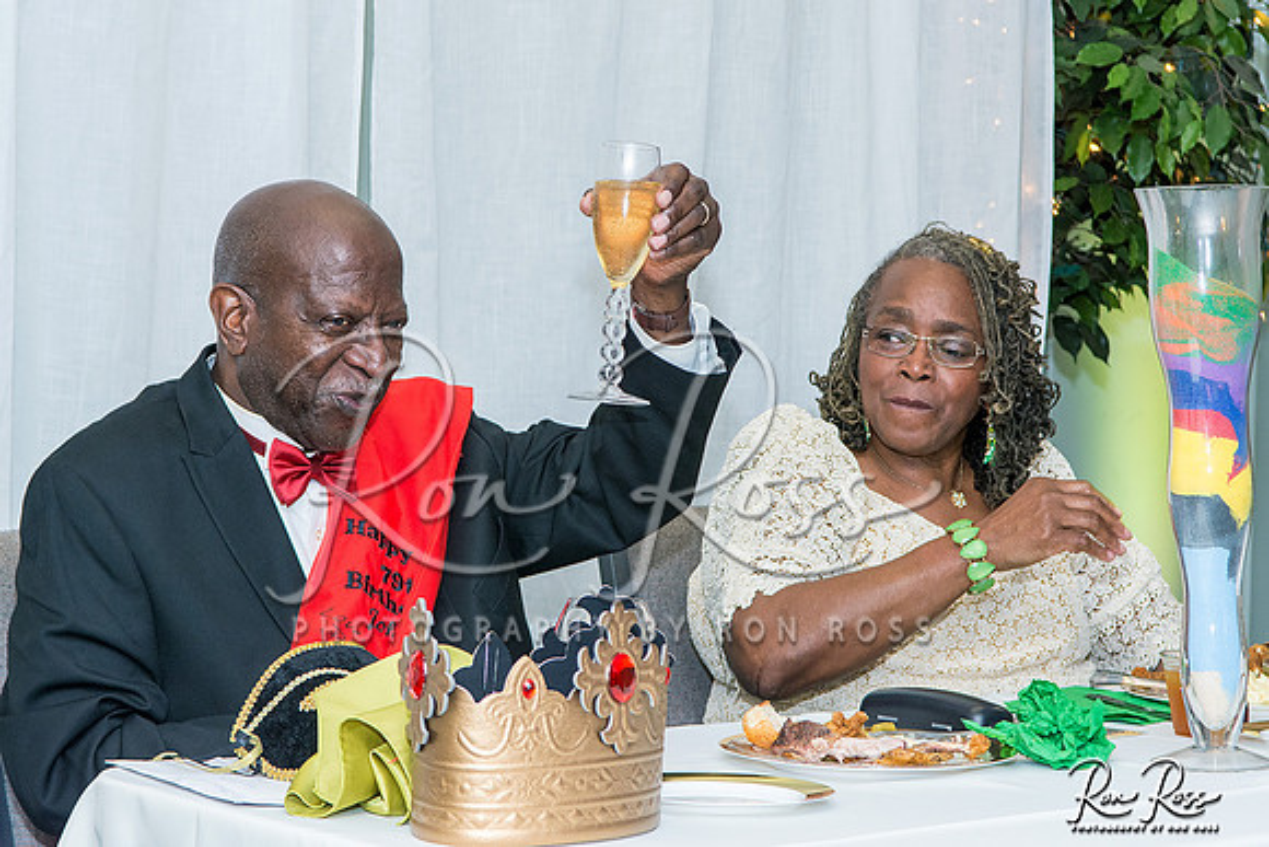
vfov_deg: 17.5
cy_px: 424
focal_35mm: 78
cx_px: 634
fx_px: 2750
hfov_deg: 26.0
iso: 640
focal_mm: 52
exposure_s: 1/100
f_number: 5
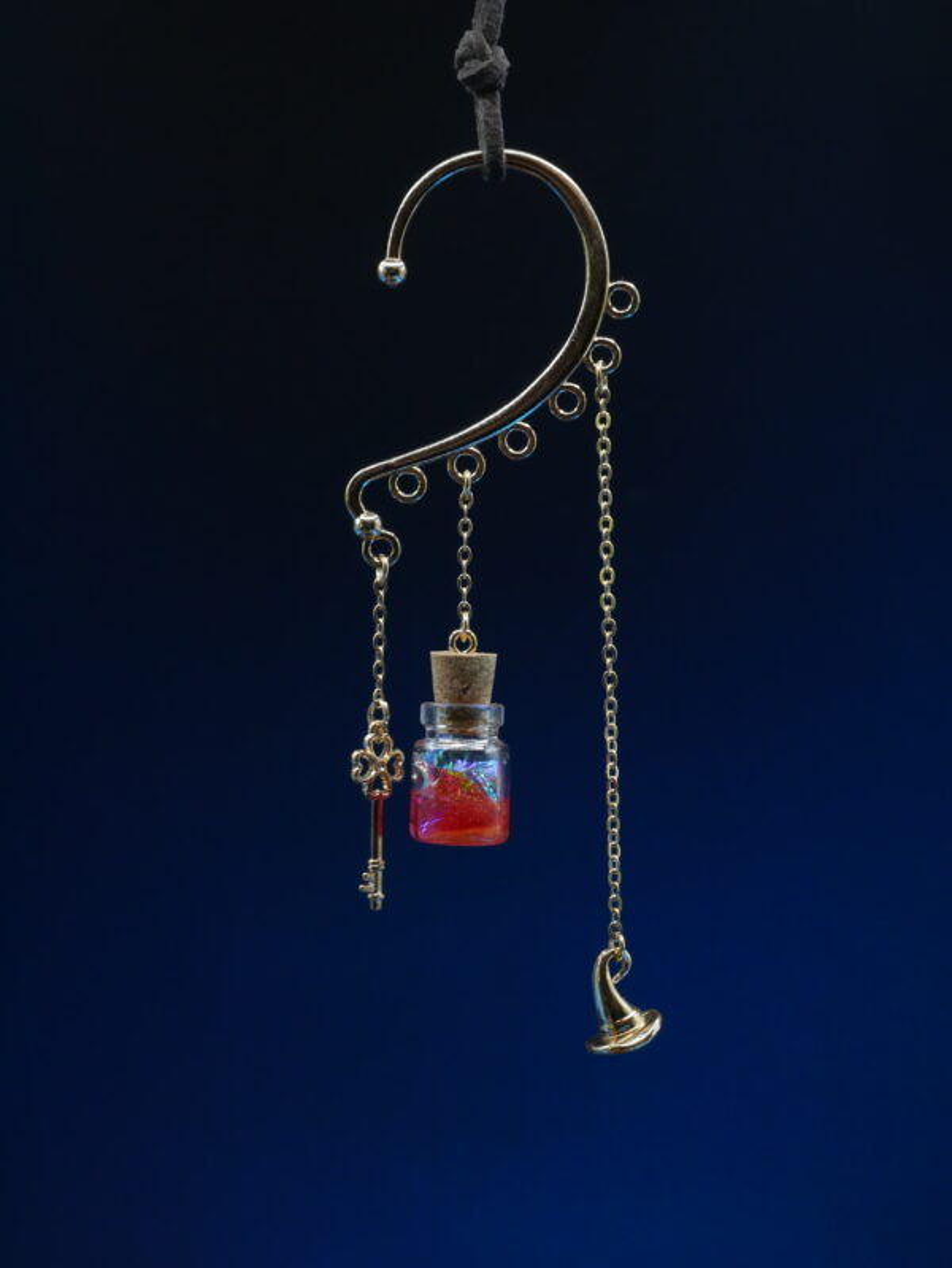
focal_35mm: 60
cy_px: 634
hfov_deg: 24.4
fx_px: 2198
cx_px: 476
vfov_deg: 32.2
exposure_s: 1/60
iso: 800
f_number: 6.3
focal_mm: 30
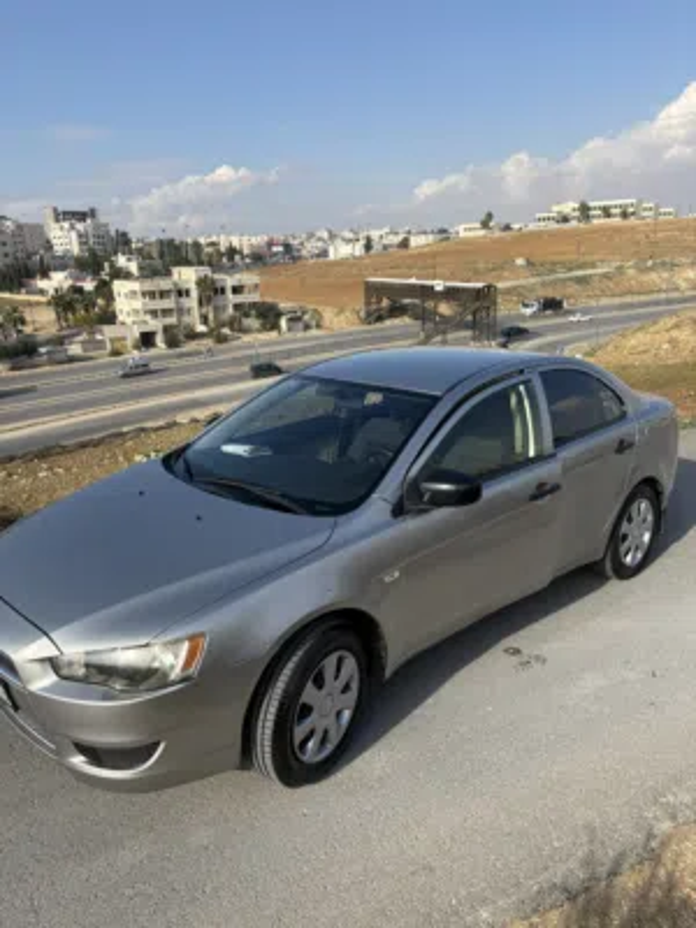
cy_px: 464
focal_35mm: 26
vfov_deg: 67.3
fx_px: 697
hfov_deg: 53.1
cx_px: 348
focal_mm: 5.96
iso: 50
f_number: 1.6
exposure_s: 1/2538
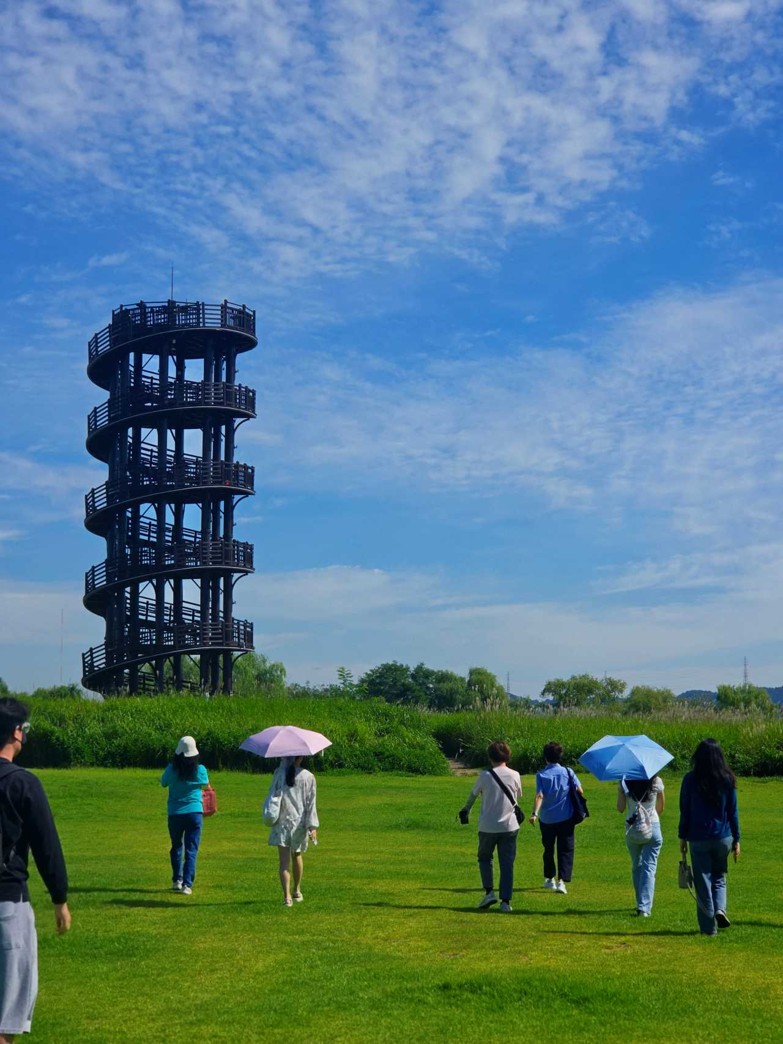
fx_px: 2080
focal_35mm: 69
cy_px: 522
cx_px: 392
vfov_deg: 28.2
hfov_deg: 21.3
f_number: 2.4
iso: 25
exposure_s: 1/1380
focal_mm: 7
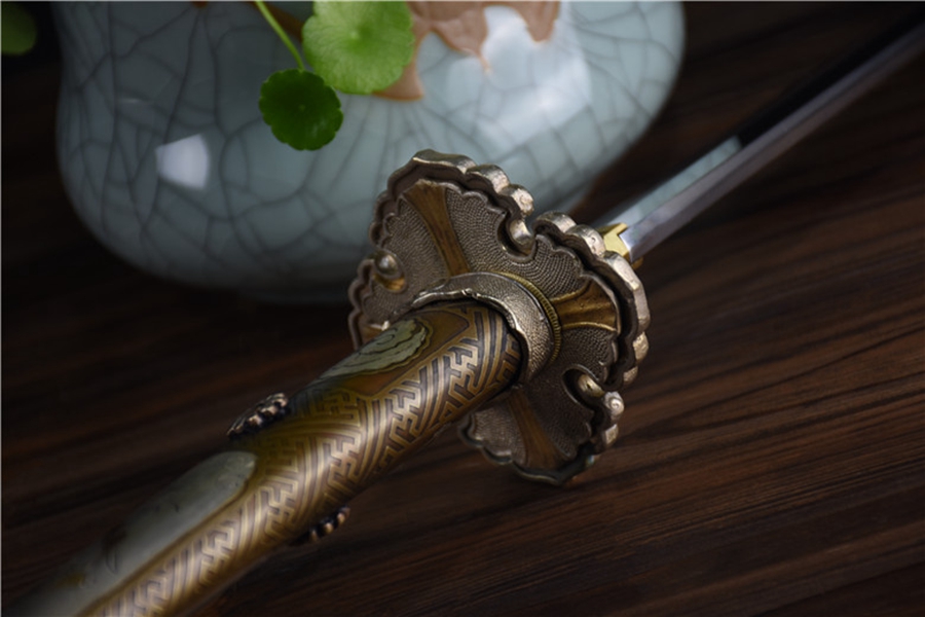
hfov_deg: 12.2
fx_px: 4316
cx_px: 462
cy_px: 308
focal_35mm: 168
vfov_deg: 8.2
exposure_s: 1/25
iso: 100
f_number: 5.6
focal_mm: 112
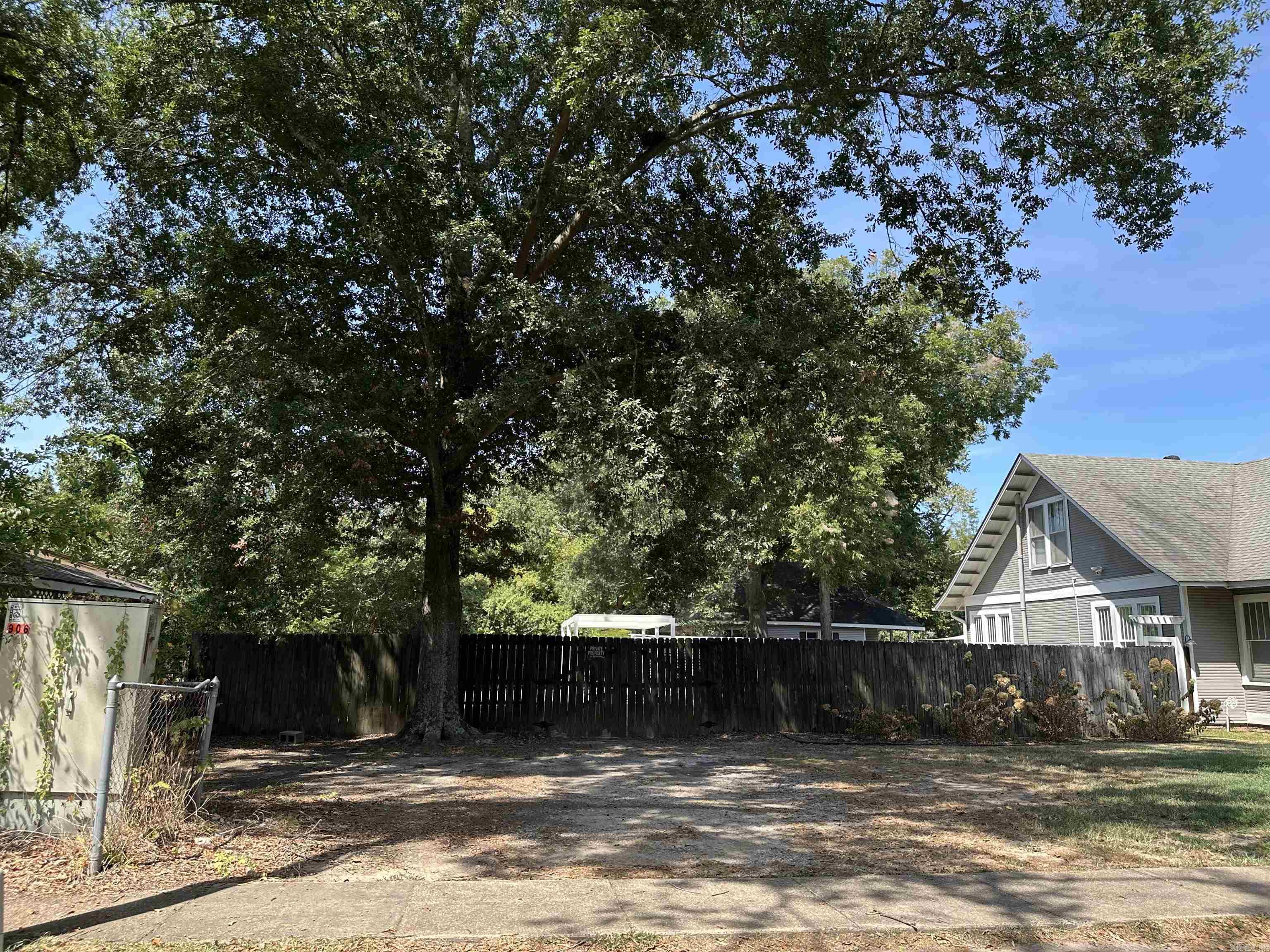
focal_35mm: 24
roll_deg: -1.6
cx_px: 635
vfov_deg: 56.8
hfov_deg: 71.6
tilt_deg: +11.5
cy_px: 476
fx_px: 881
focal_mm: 6.86
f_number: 1.78
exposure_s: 1/971
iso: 80
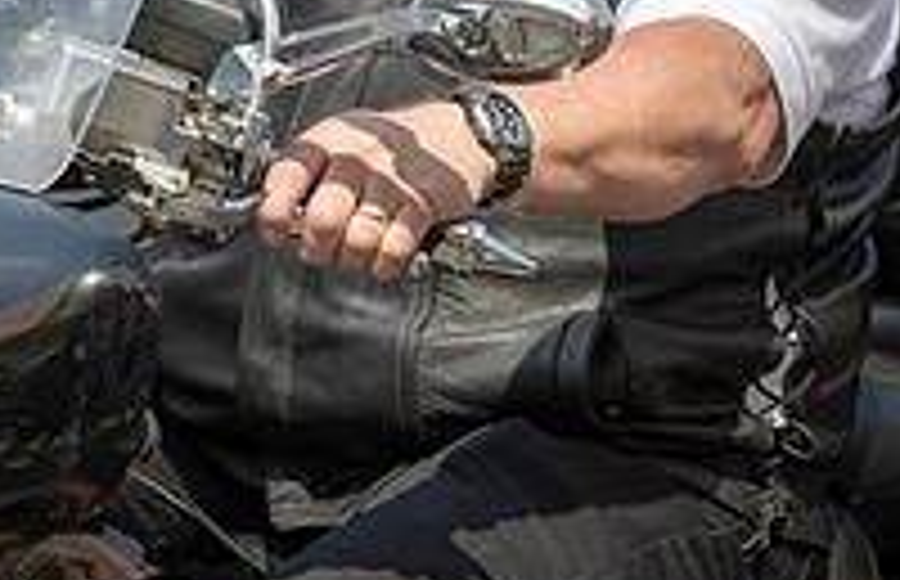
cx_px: 494
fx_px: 5965
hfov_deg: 8.6
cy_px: -142
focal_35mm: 241
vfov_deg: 5.5
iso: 1000
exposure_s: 1/4000
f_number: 3.5
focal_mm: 46
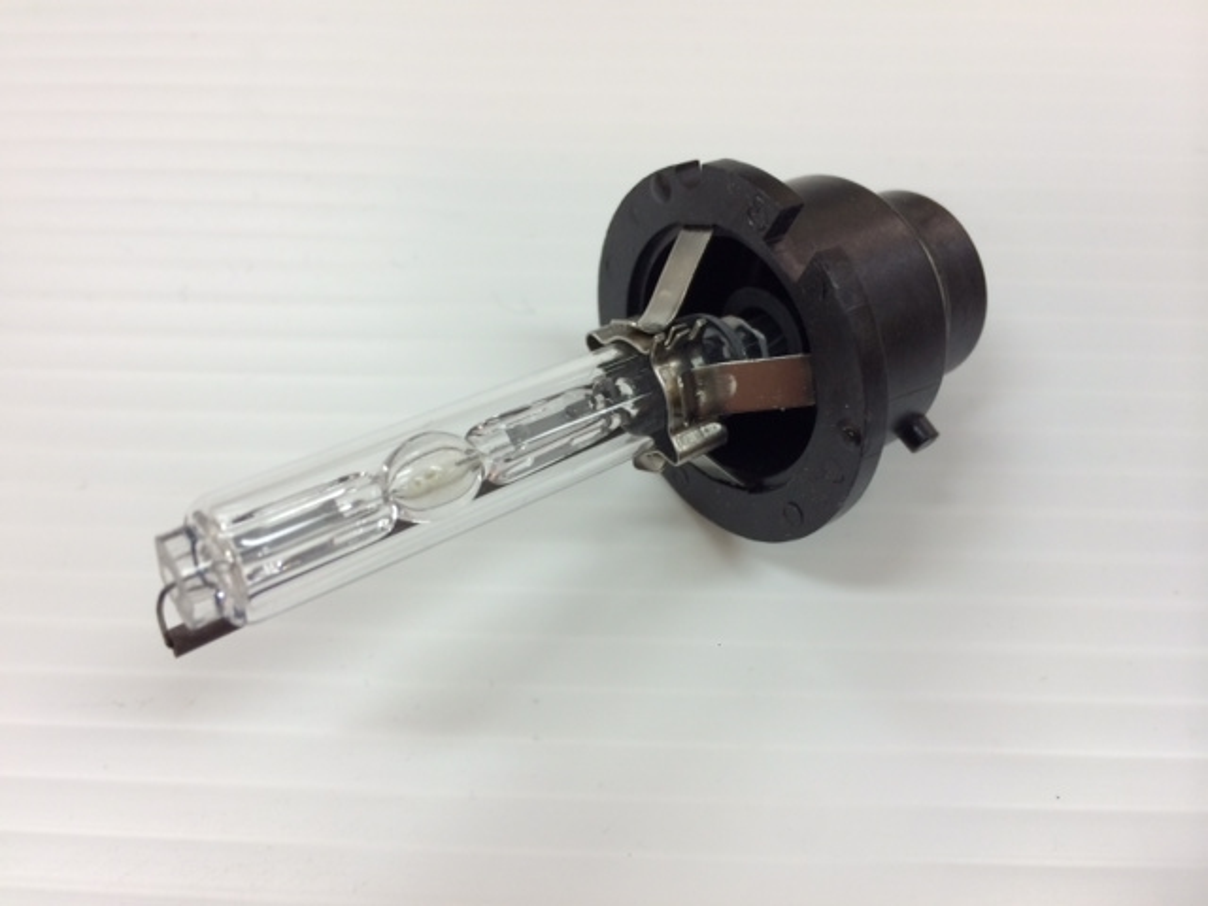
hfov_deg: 60.0
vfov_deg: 46.8
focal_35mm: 30
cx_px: 604
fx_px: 1047
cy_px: 453
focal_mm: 4.12
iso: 32
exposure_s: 1/33
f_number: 2.2
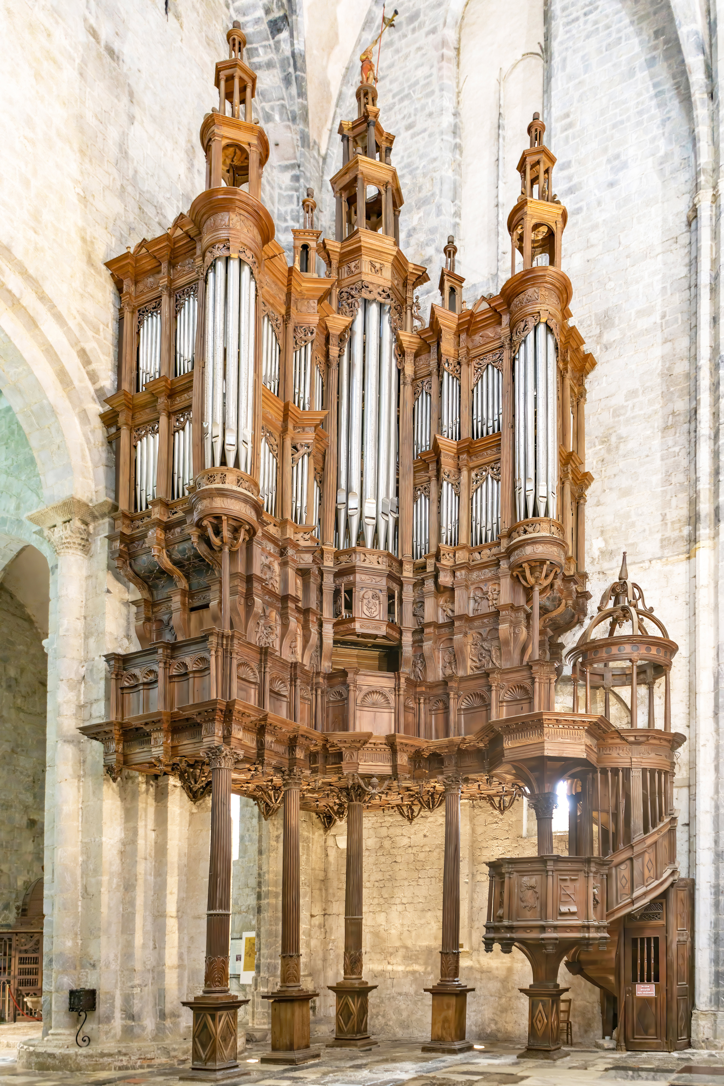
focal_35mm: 24
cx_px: 362
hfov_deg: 53.1
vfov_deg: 73.7
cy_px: 543
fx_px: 724
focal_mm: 24
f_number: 2.8
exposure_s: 1/15
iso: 1250
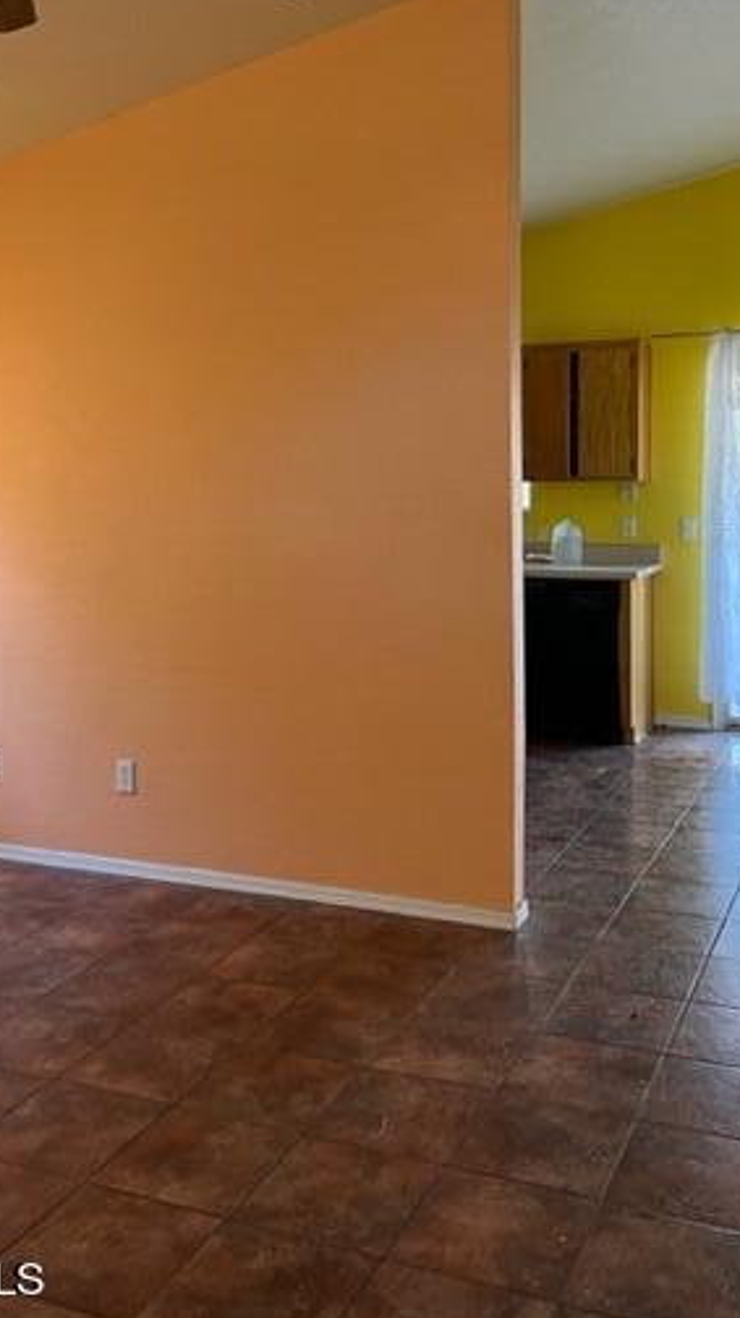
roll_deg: +1.6
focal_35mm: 36
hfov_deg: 32.8
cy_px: 515
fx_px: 1257
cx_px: 400
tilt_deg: +2.9
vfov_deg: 54.8
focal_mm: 5.7
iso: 200
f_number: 1.5
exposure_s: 1/60
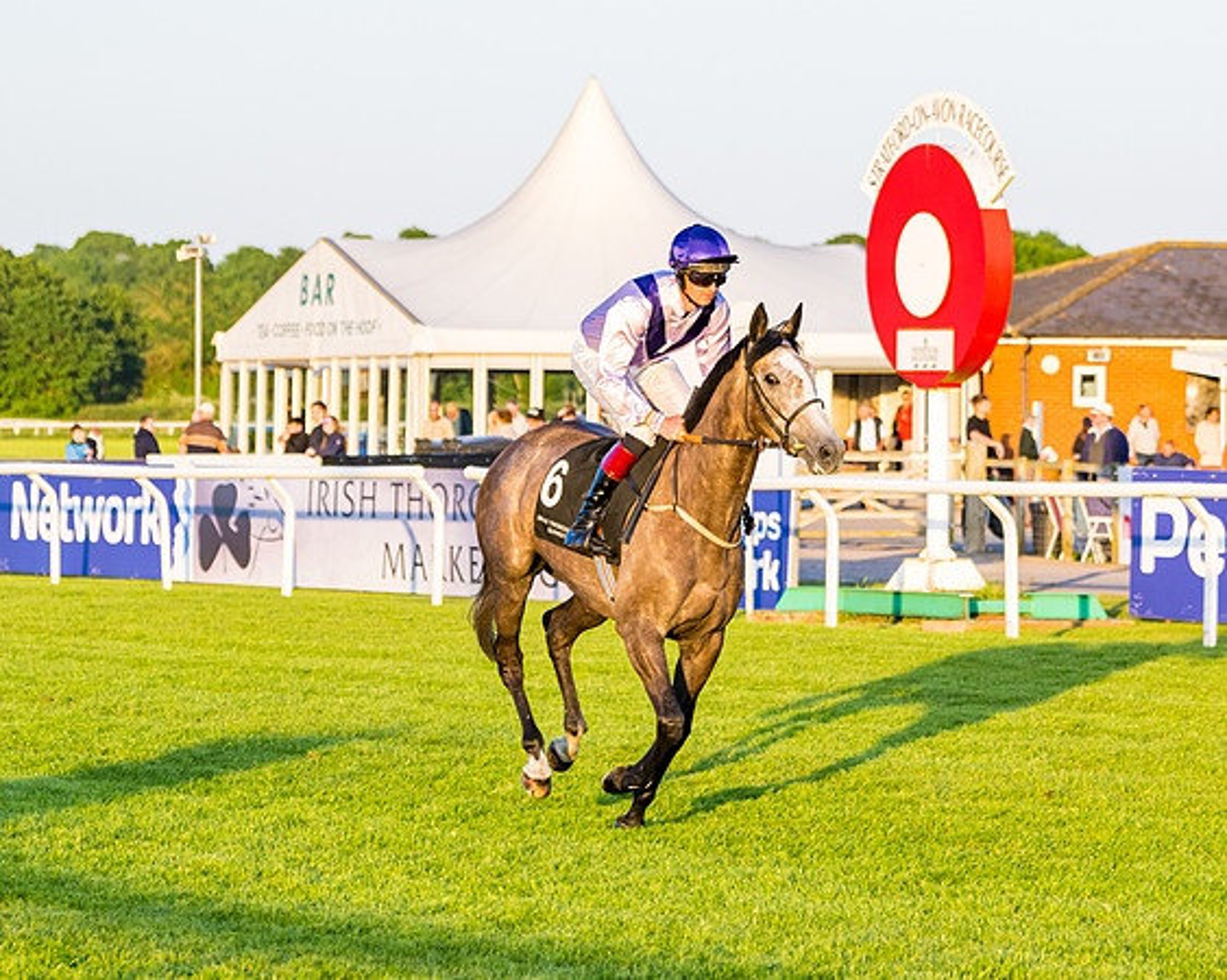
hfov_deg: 10.7
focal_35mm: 180
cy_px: 584
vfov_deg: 8.6
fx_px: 6538
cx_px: 813
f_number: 4
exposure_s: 1/640
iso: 400
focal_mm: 95
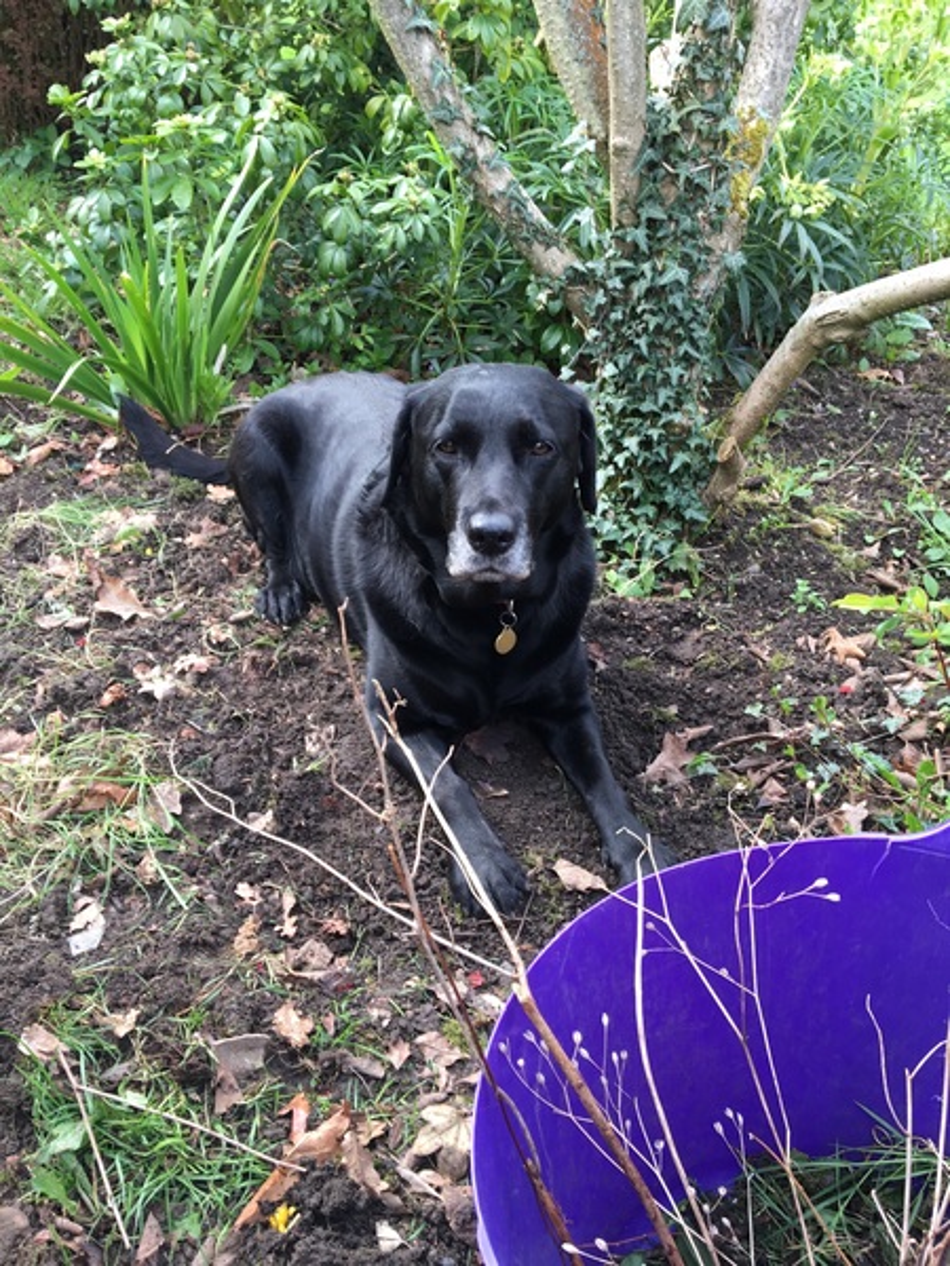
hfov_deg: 48.2
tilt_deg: -33.7
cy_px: 633
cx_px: 475
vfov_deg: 61.7
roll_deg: -6.0
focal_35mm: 29
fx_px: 1061
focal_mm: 4.15
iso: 32
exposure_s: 1/100
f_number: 2.2
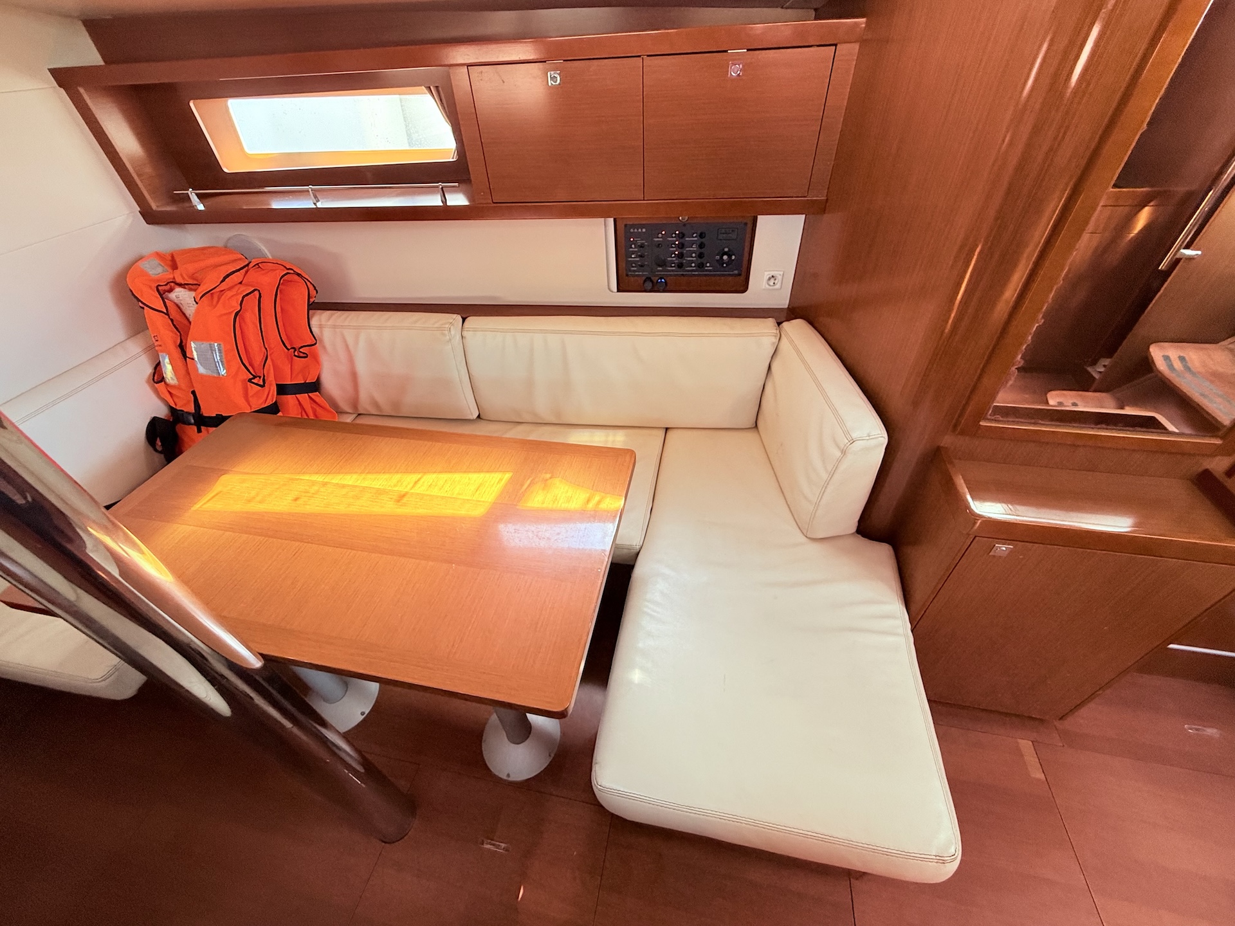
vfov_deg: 85.7
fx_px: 499
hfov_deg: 102.1
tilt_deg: -40.5
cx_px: 618
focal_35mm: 14
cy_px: 463
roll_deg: +3.0
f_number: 2.2
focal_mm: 2.22
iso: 160
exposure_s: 1/99
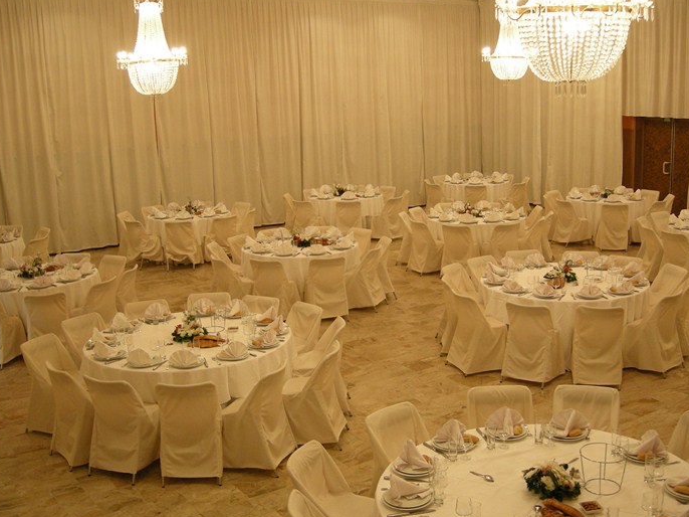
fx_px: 836
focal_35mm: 42
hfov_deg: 44.8
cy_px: 260
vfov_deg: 34.3
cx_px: 371
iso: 207
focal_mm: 7.5
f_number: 2.7
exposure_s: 1/60
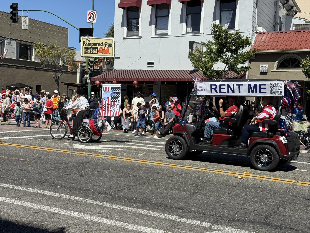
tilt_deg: -3.1
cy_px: 116
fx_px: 430
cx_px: 155
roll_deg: -1.7
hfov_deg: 39.7
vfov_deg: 30.3
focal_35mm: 48
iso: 64
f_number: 1.78
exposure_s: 1/5587
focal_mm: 6.76
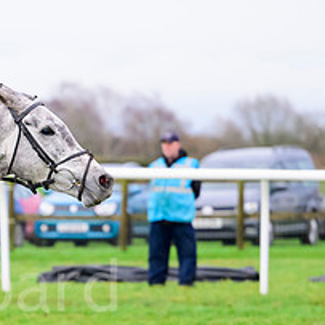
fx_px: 3250
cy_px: 316
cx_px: -19
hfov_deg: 5.7
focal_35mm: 306
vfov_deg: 5.7
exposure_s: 1/1250
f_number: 2.8
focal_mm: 110
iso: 3200
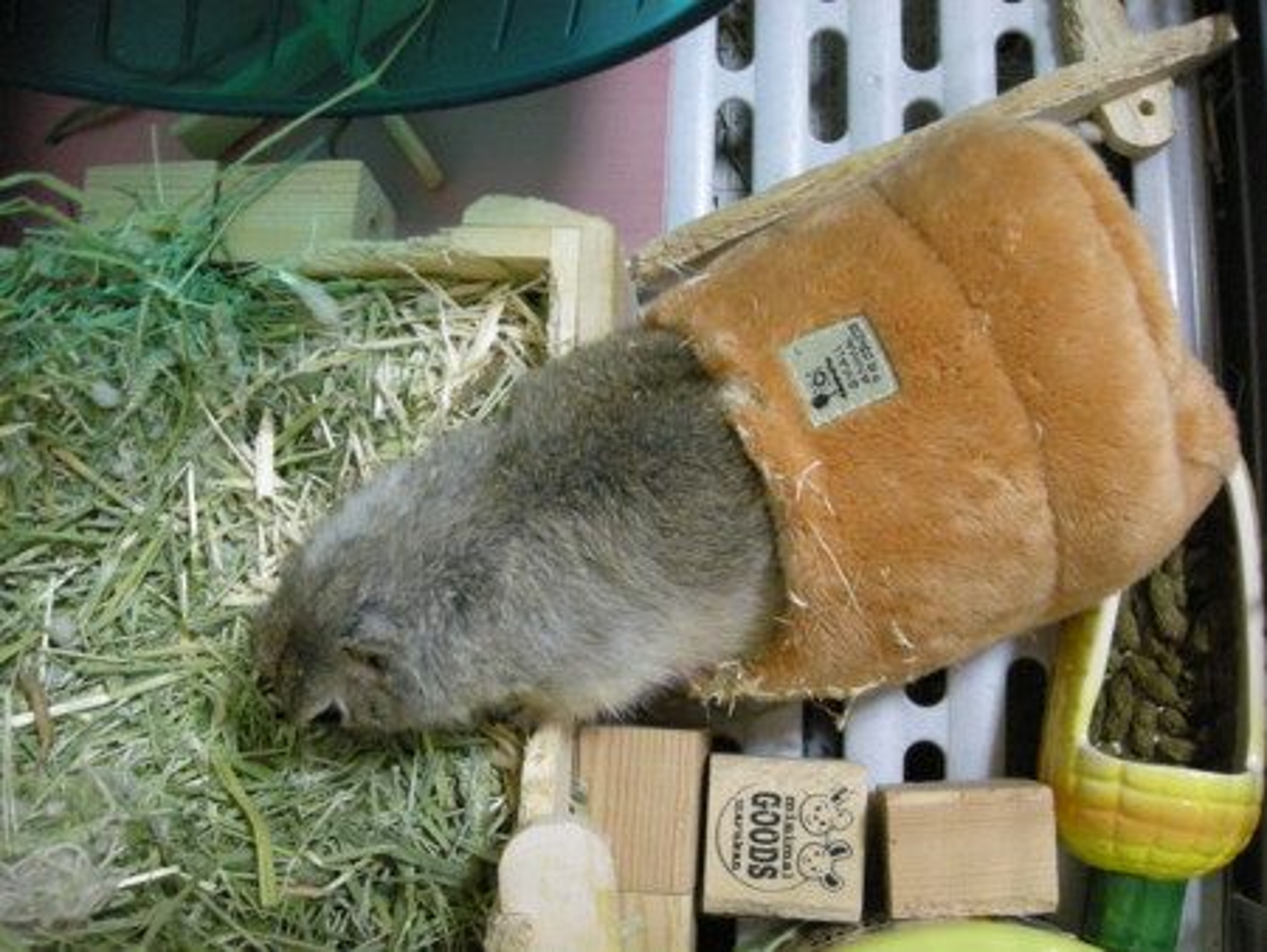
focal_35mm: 35
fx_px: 1282
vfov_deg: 40.7
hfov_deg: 52.6
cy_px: 476
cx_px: 634
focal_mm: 5.7
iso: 400
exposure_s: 1/17.2
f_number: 2.8
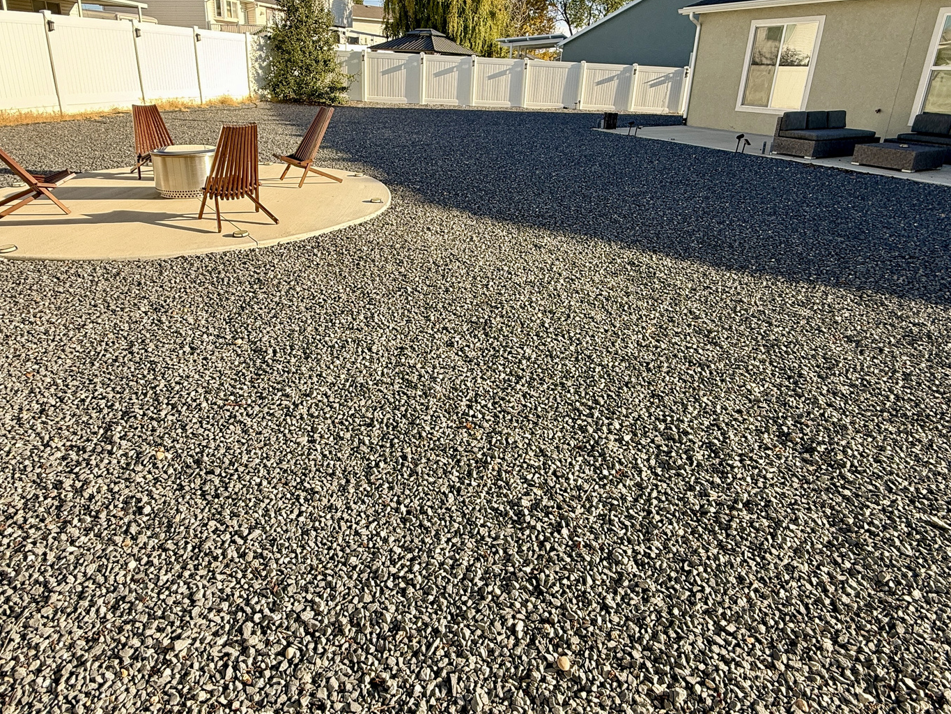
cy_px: 253
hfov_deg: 79.0
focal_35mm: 21
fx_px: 577
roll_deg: -2.5
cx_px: 458
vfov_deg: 62.3
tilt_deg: -15.9
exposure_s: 1/281
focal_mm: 2.22
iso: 64
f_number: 2.2
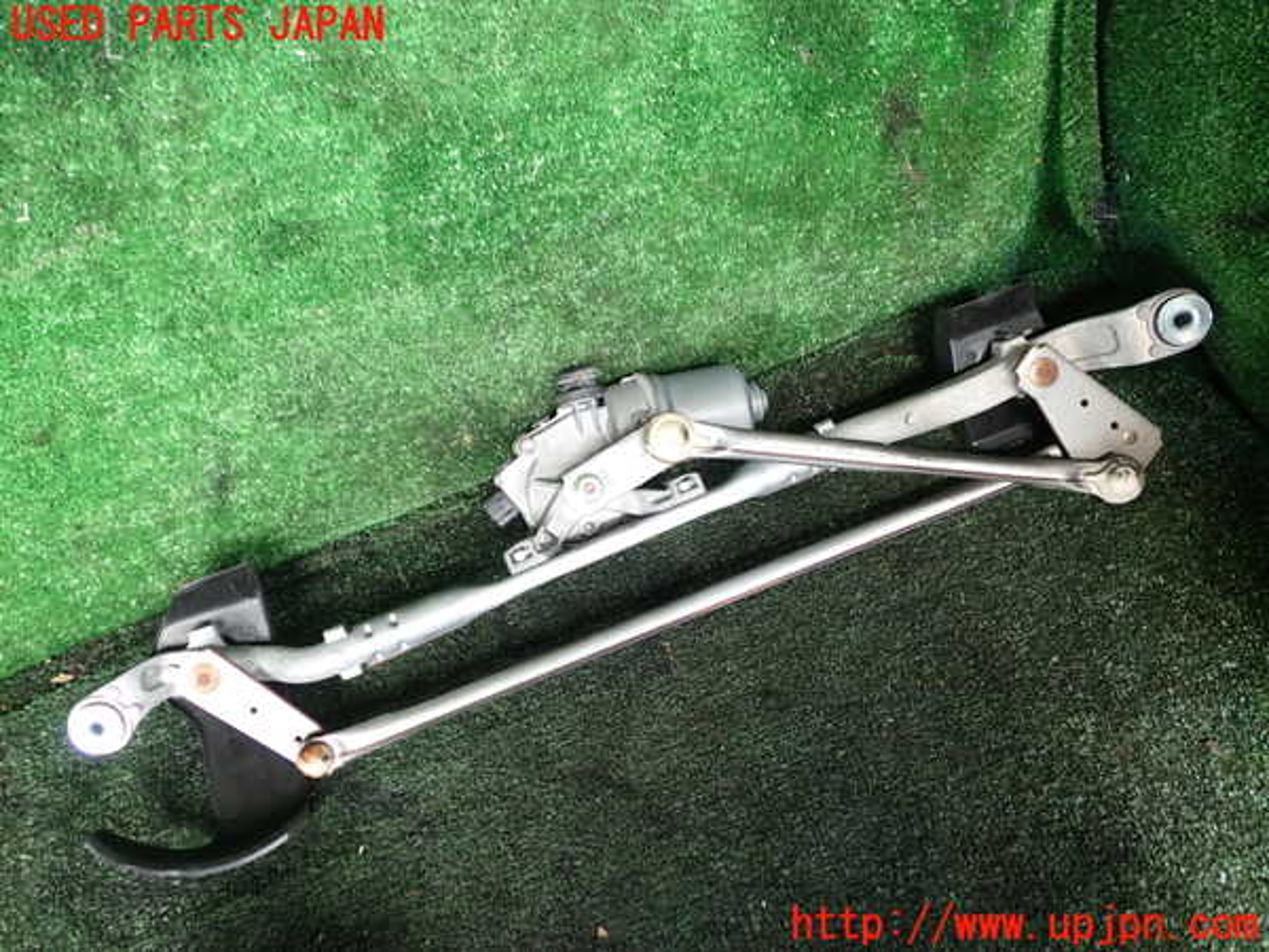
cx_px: 634
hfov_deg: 60.0
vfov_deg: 46.8
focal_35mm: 30
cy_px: 476
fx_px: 1100
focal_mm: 5.4
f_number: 2.3
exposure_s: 1/60
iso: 100
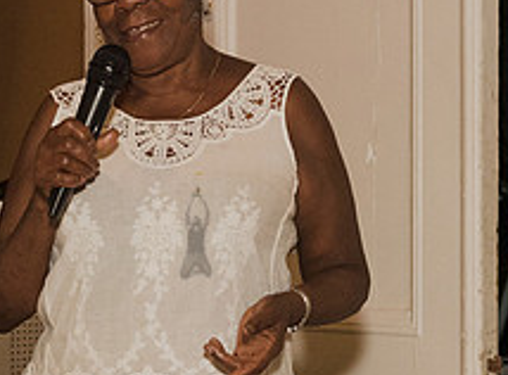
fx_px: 1795
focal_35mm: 123
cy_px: 220
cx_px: 142
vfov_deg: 11.9
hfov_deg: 16.0
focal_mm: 36
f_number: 3.5
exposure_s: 1/250
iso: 2000
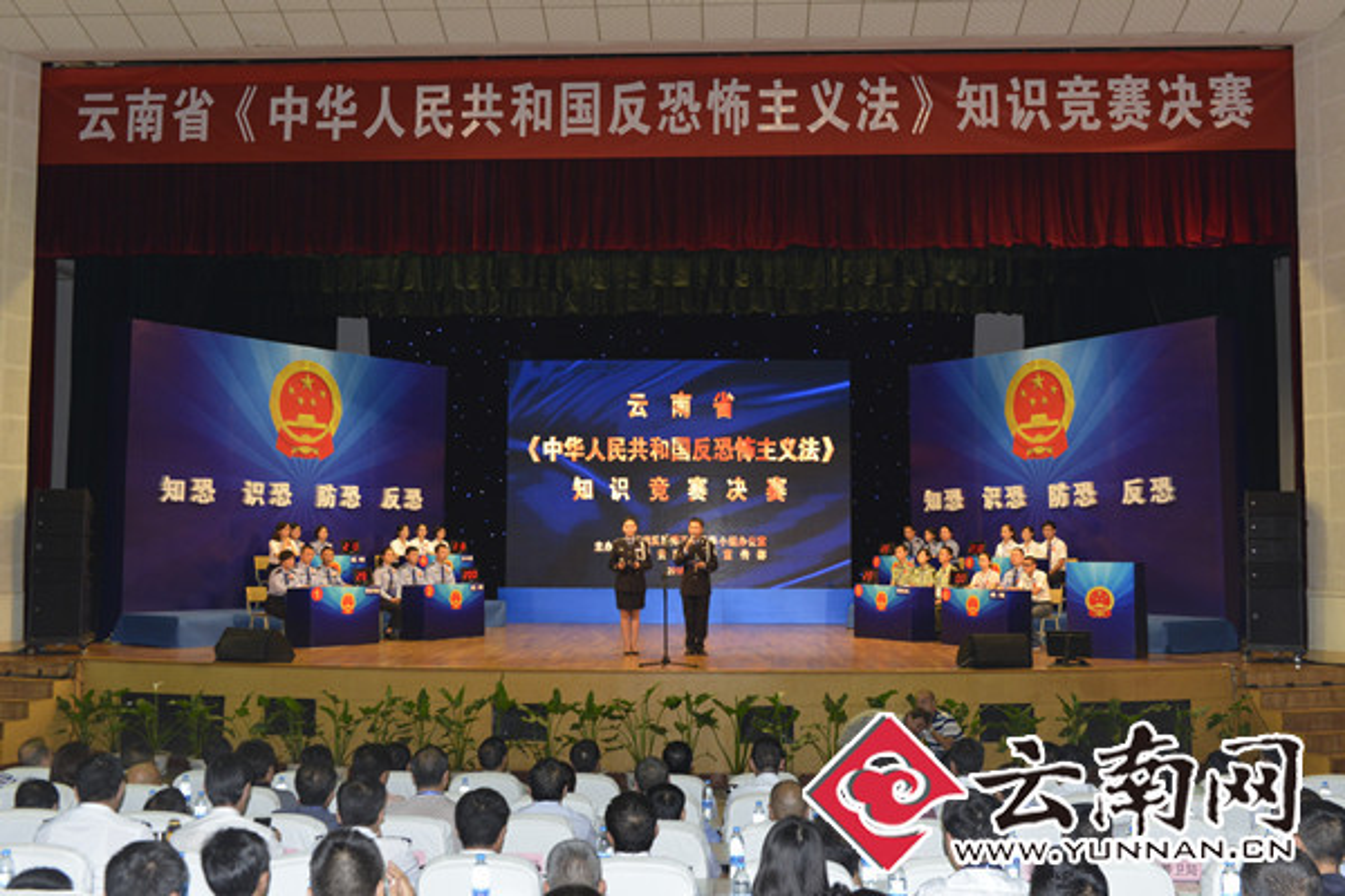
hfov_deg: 54.4
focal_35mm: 35
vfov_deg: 37.9
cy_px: 448
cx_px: 672
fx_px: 1308
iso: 2000
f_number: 6.3
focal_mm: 35
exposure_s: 1/100
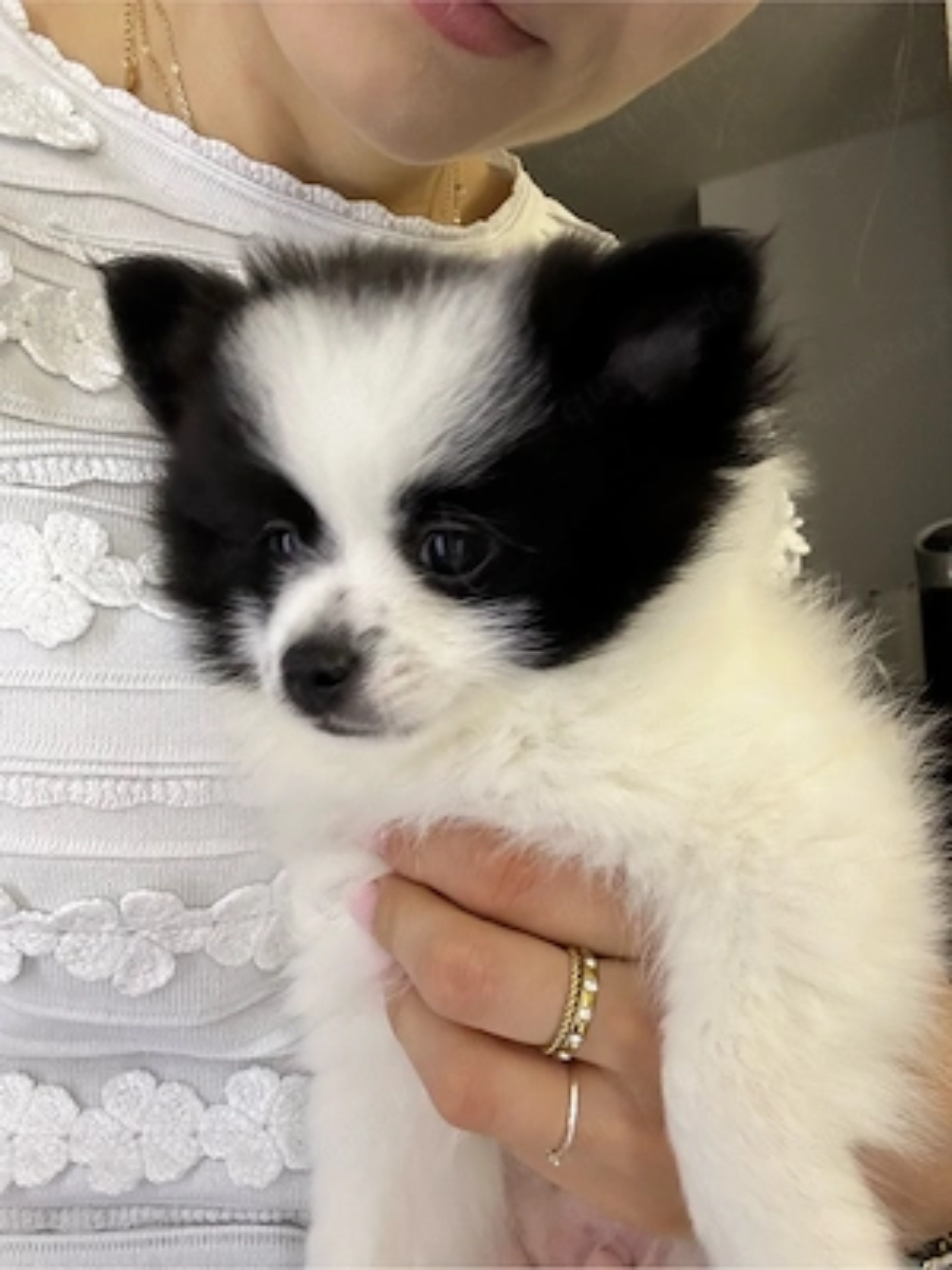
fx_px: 1100
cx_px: 476
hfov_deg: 46.8
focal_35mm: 30
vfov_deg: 60.0
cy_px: 635
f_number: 1.9
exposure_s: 1/50
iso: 160
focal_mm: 2.69
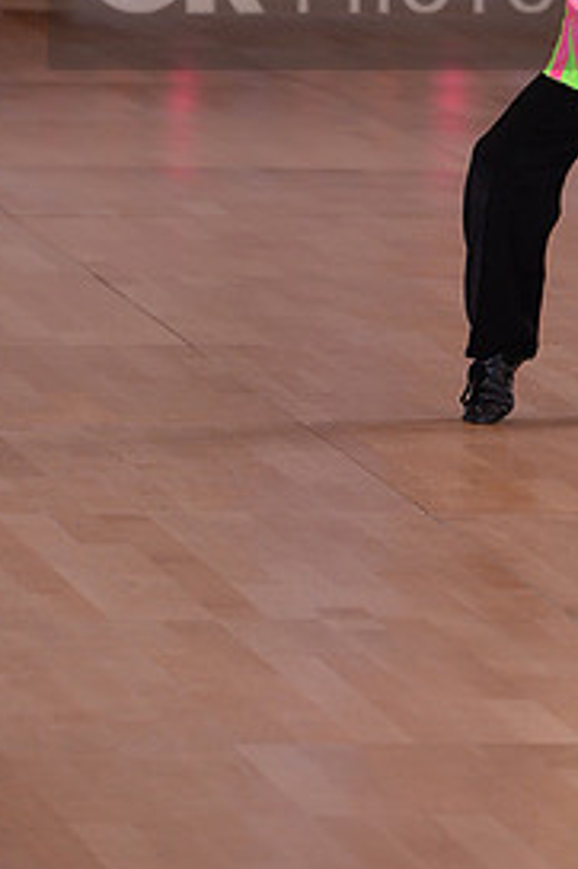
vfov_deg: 4.8
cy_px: -35
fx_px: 10272
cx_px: 490
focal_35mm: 426
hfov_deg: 3.2
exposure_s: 1/250
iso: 2000
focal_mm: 200
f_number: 6.3
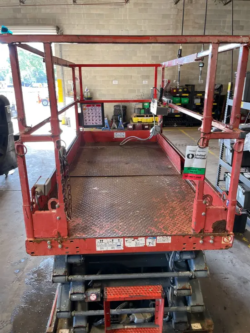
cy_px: 166
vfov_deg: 67.3
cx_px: 125
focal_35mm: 26
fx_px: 250
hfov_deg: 53.1
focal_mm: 4.2
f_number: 1.6
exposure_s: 1/90
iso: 125
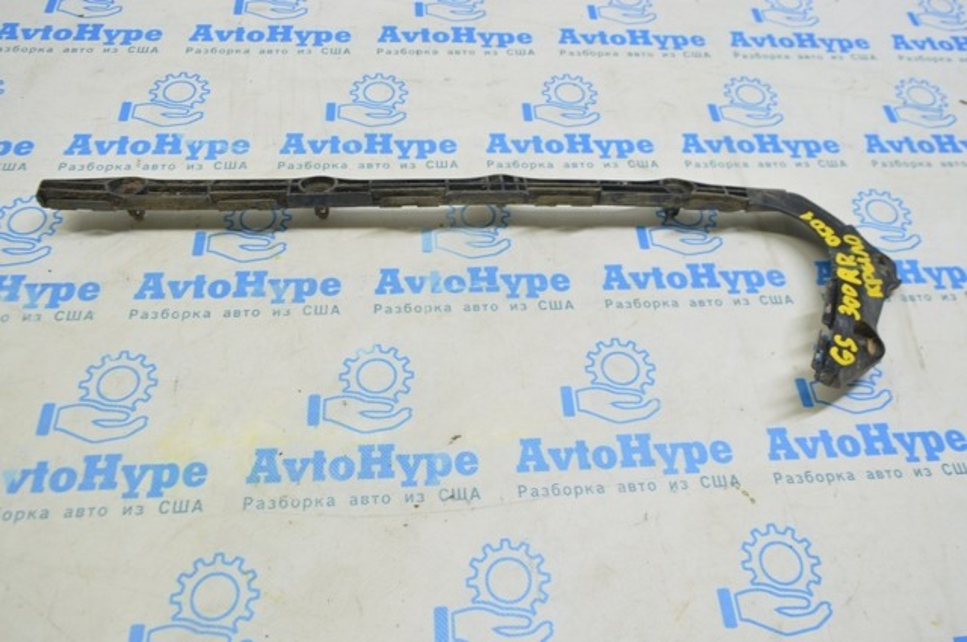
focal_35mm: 30
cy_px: 321
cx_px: 484
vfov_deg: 43.5
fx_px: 805
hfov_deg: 62.0
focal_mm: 20
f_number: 5.6
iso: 400
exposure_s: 1/20
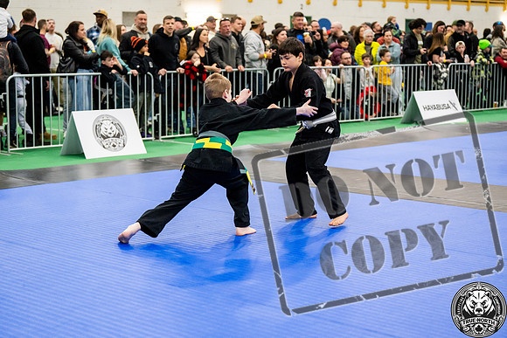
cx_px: 254
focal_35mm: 70
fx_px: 986
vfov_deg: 19.5
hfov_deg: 28.8
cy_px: 169
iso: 4000
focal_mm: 70
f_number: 2.8
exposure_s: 1/500
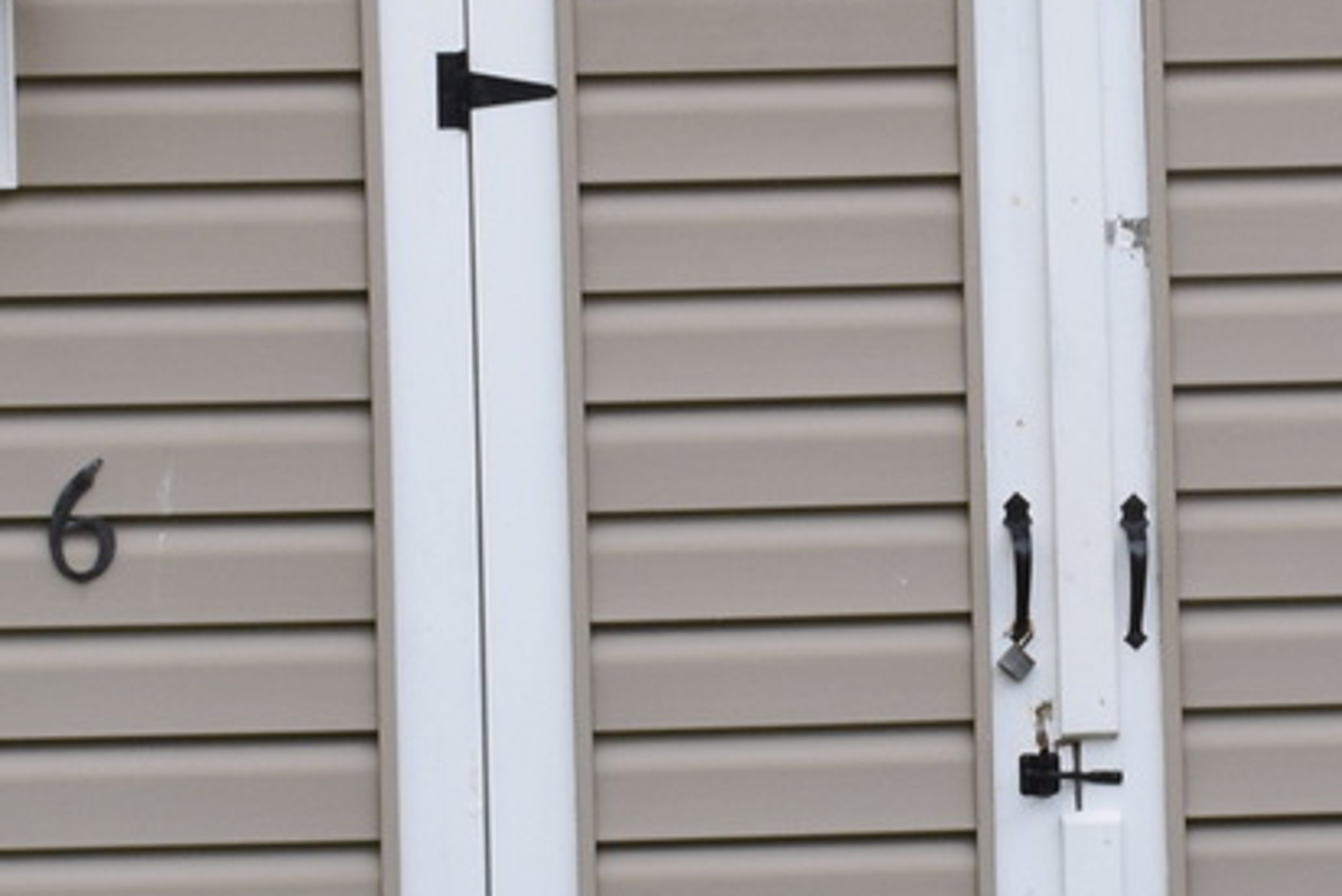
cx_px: 1178
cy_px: 254
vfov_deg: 6.1
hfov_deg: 9.2
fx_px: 8353
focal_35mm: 224
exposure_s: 1/100
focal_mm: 38
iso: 400
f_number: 9
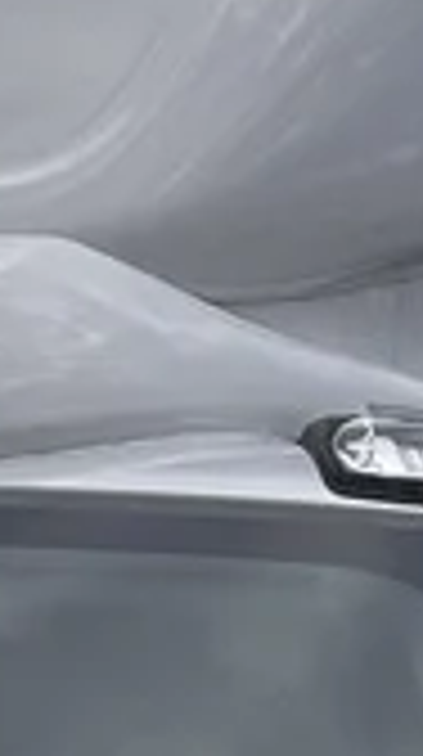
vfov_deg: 7.5
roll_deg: +1.4
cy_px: 1840
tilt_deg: -4.4
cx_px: -608
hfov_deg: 4.4
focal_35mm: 270
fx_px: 5406
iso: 50
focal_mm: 5.1
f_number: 1.6
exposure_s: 1/935
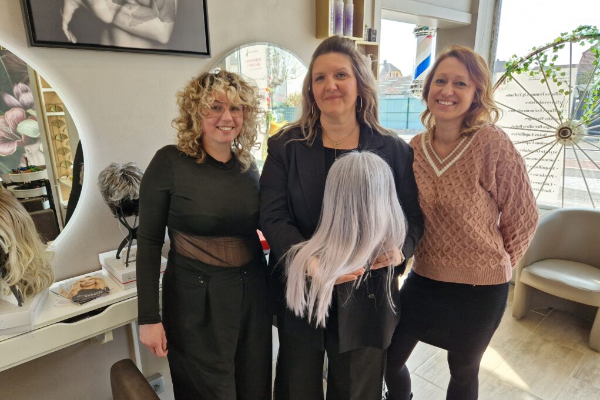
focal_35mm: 24
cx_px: 300
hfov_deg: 73.8
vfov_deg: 53.1
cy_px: 199
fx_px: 400
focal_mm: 5.4
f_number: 1.8
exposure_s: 1/180
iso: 64
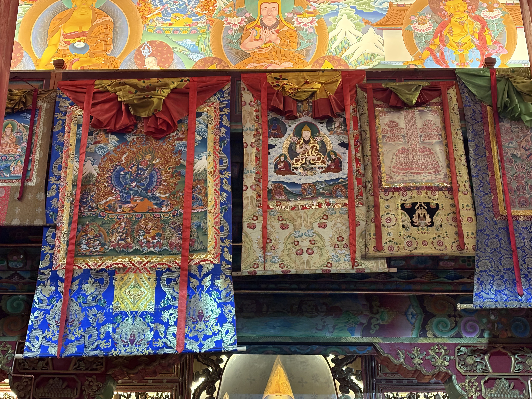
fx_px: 799
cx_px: 266
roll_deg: -0.1
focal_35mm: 52
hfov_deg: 36.8
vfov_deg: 28.0
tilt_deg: +24.9
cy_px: 200
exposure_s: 1/25
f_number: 1.6
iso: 320
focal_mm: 5.96
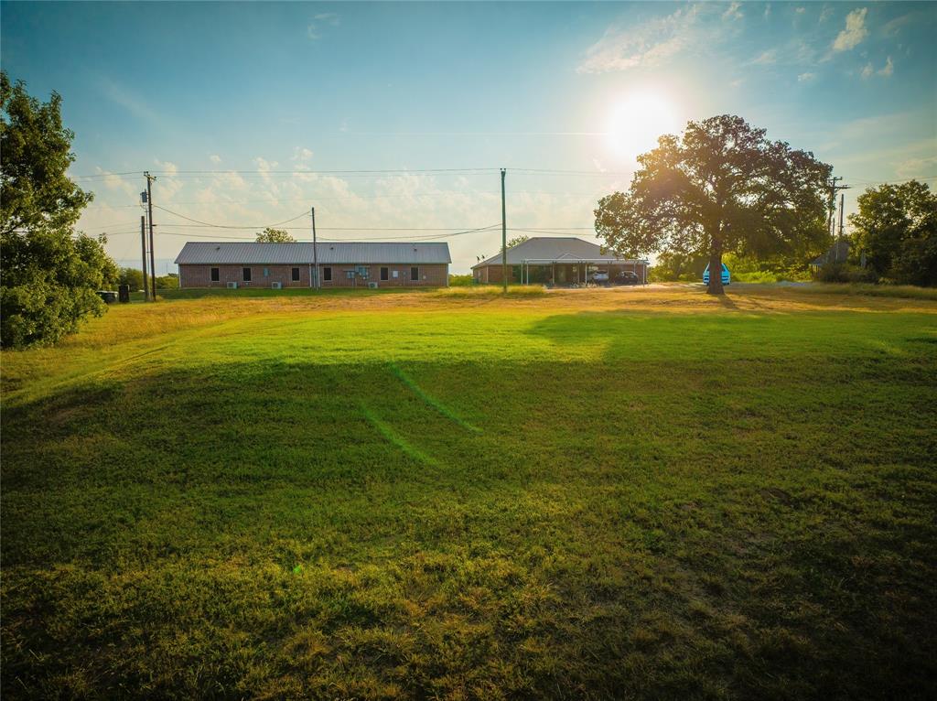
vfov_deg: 56.7
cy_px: 350
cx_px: 468
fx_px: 649
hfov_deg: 71.6
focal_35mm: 24
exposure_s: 1/1600
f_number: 2.8
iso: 100
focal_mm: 12.29
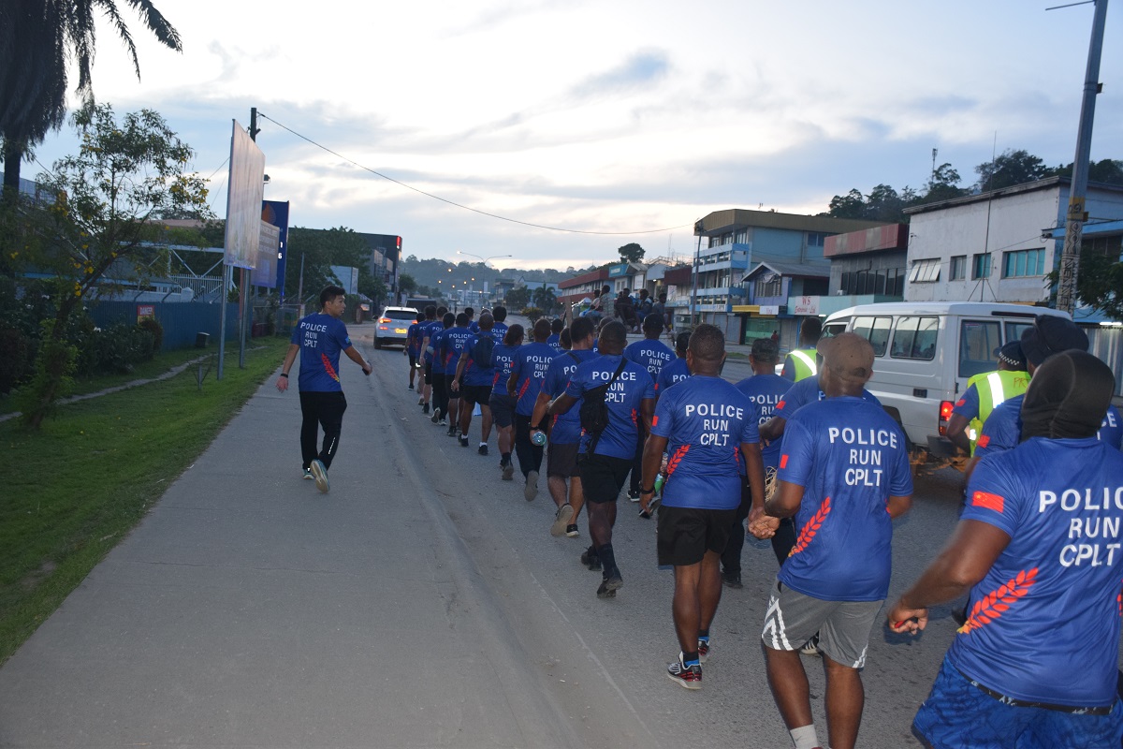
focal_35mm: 33
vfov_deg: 40.0
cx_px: 562
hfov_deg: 57.2
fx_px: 1029
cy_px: 374
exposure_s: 1/80
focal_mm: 22
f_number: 4.5
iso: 800
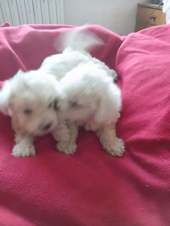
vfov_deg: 67.3
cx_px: 85
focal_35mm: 26
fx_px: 170
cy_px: 113
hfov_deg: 53.1
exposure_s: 1/25.1
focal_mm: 3.98
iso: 250
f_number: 1.8
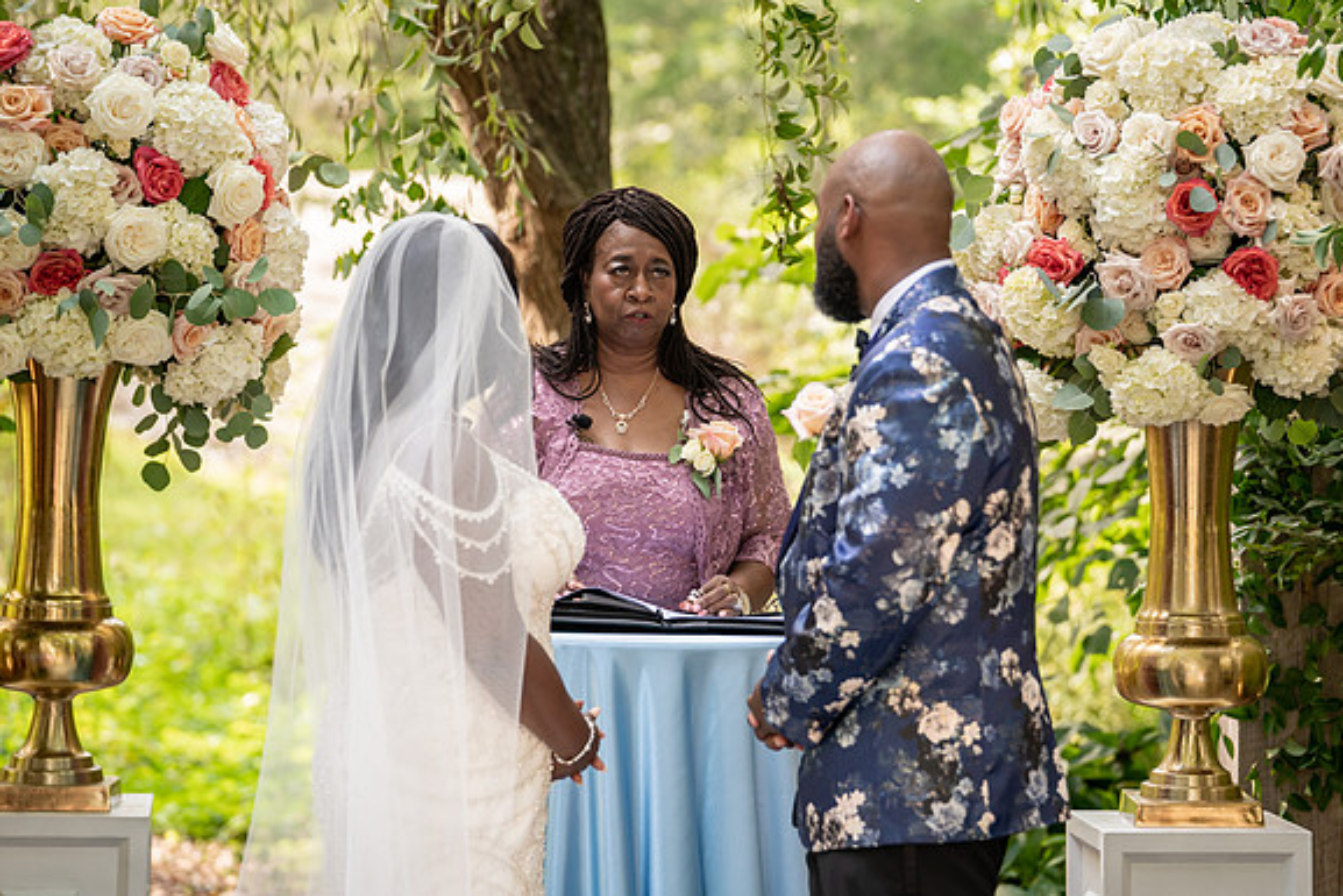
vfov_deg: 9.5
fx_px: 5410
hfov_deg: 14.1
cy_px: 434
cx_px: 649
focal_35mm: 145
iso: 640
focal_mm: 139
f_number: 4
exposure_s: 1/200
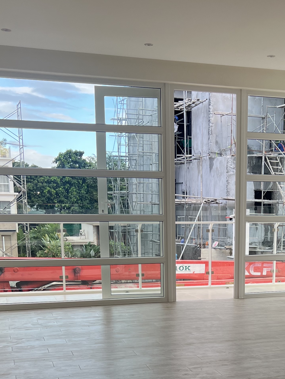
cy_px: 327
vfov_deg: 33.4
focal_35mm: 55
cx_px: 221
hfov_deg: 26.2
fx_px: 604
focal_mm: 5.7
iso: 50
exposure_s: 1/316
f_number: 1.5
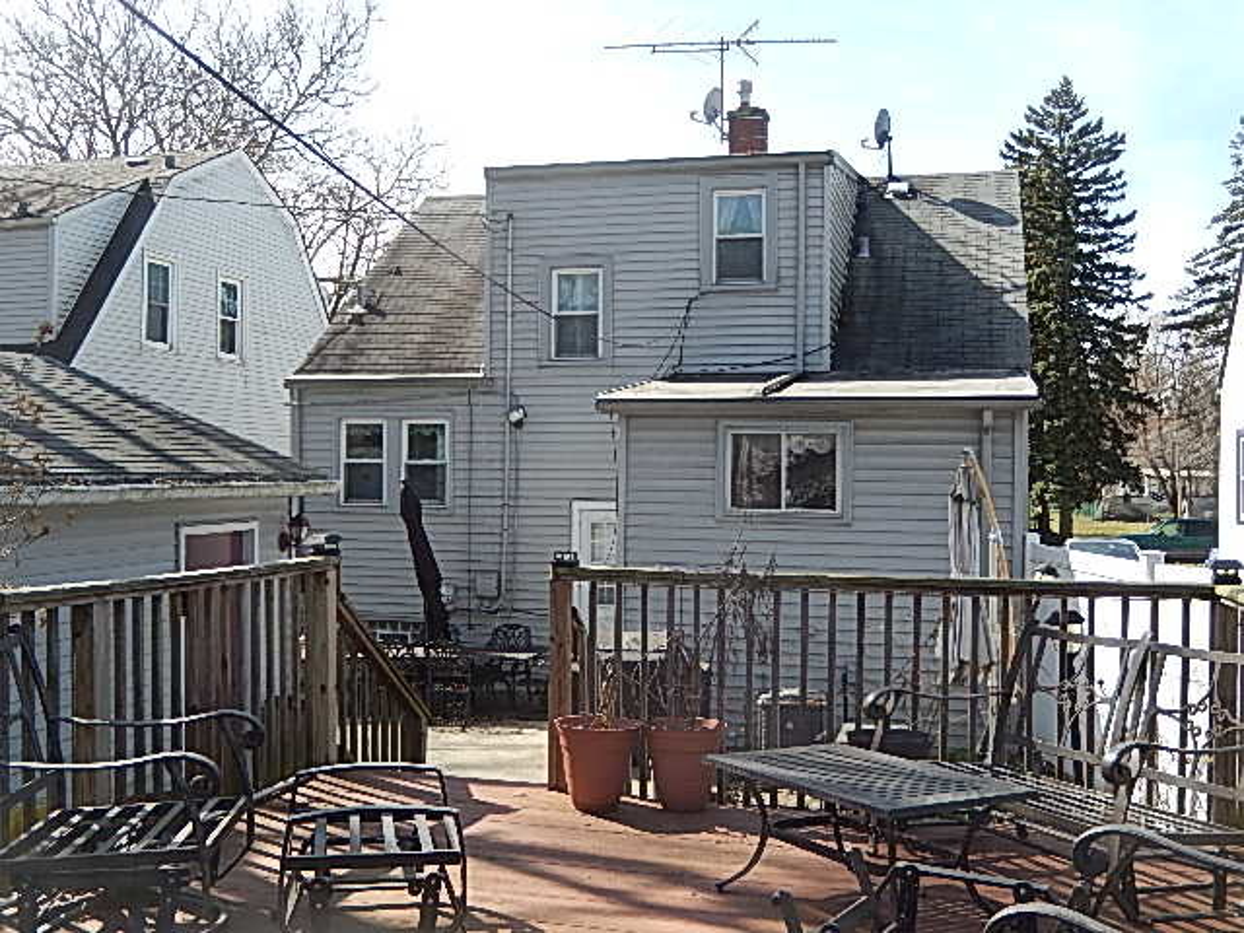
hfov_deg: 51.4
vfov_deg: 39.7
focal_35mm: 36
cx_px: 622
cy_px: 466
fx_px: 1294
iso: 125
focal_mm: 6.5
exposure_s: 1/500
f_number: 4
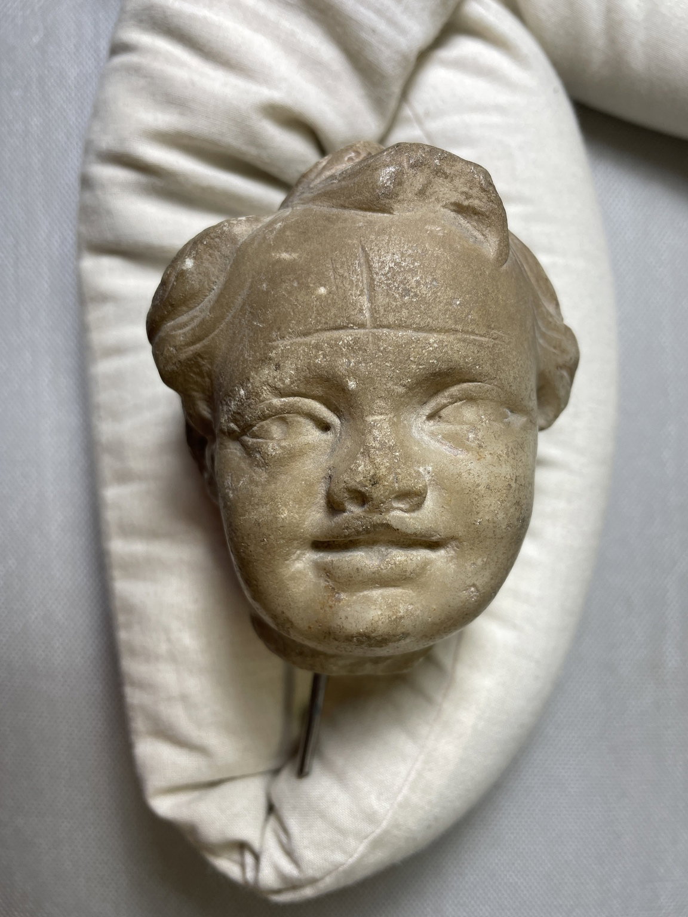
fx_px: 689
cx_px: 344
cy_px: 458
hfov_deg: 53.1
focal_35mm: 26
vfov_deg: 67.3
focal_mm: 4.2
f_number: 1.6
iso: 40
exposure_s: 1/120
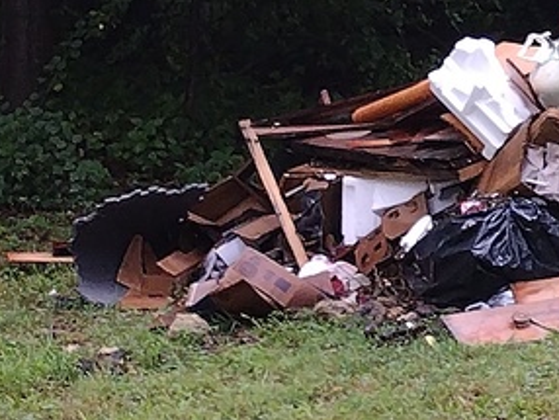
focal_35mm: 151
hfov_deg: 11.1
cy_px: 94
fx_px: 2440
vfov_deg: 9.8
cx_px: 1304
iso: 216
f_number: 1.7
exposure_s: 1/60
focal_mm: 4.71
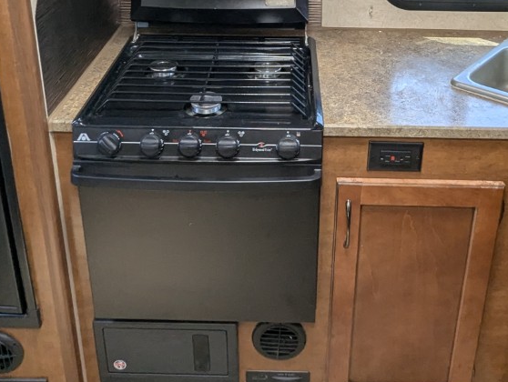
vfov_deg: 33.7
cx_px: 279
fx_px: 588
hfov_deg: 46.7
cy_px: 25
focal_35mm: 40
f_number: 2.2
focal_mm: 2.35
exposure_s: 1/87
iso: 127
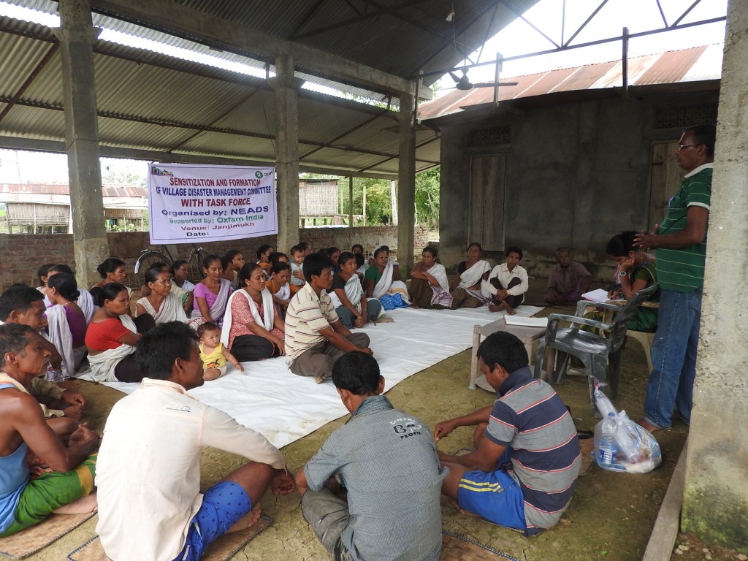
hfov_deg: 71.6
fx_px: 519
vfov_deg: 56.8
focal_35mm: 24
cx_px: 374
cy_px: 280
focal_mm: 4.3
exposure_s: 1/250
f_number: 3.3
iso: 100
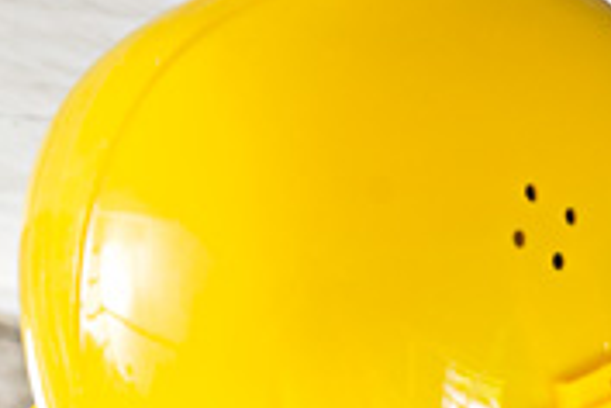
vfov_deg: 9.1
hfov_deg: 13.4
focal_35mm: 145
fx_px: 2461
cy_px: 712
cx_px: 898
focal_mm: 32
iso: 400
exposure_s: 1/60
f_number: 7.1
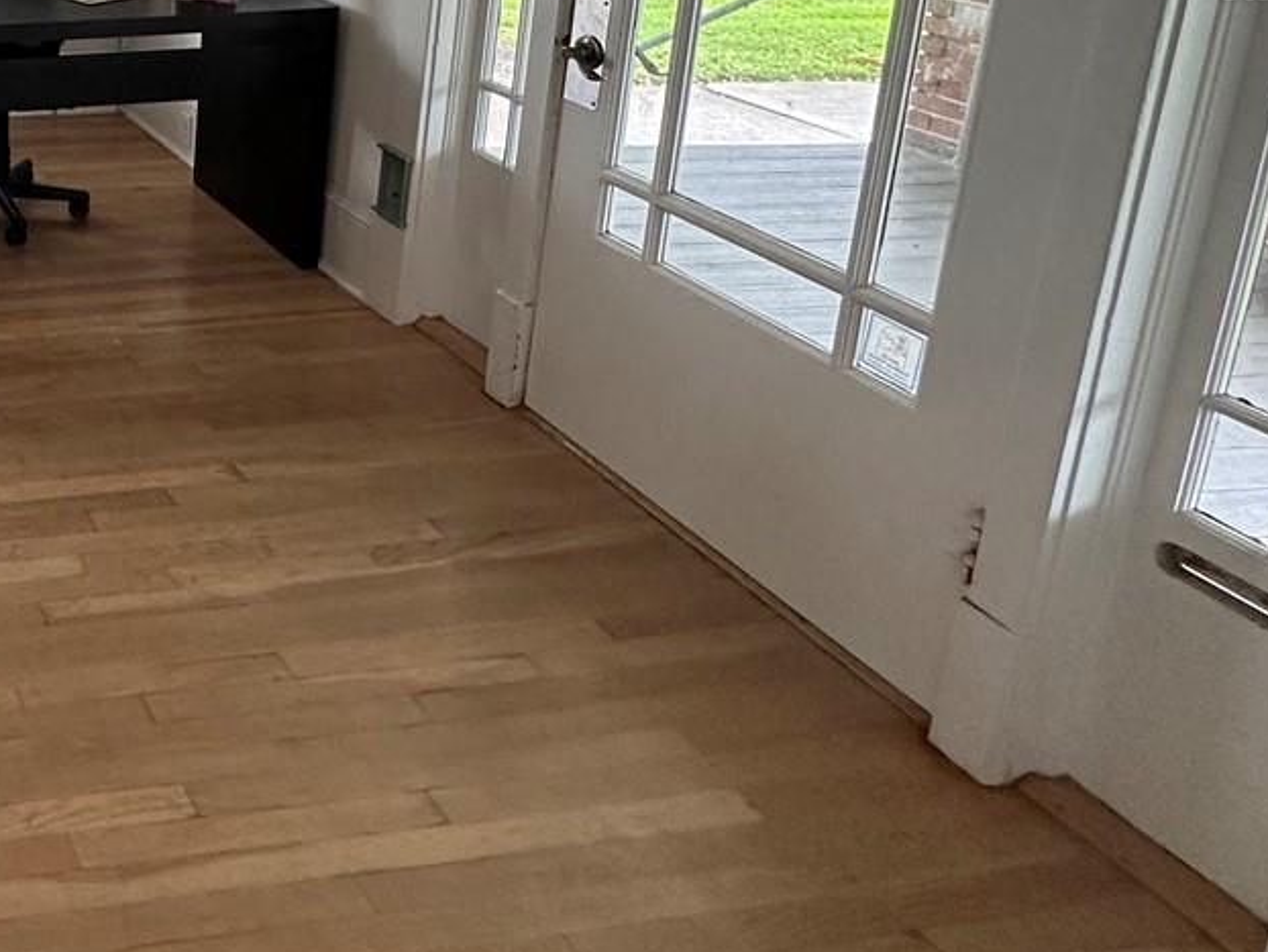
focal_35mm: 36
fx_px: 1319
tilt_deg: -12.1
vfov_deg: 35.6
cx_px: -220
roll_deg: -0.2
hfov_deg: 39.0
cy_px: -16
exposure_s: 1/120
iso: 200
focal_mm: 2.22
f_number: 2.2
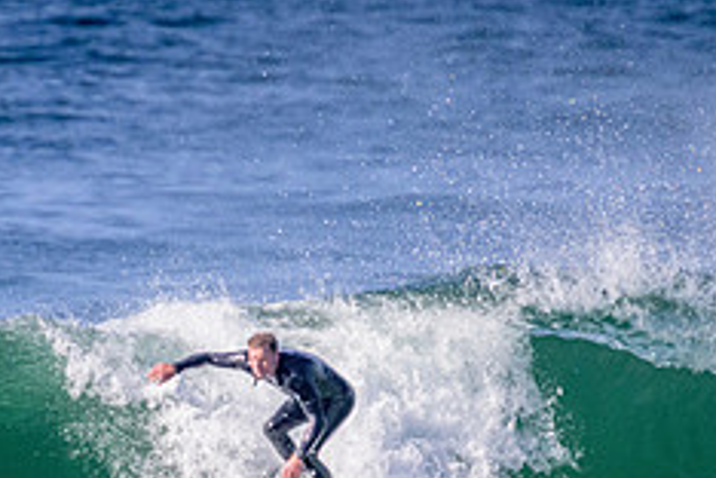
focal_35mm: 1981
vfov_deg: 0.7
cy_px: 519
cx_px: 220
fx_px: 39397
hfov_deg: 1.0
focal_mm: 800
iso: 1800
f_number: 11
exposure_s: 1/2000
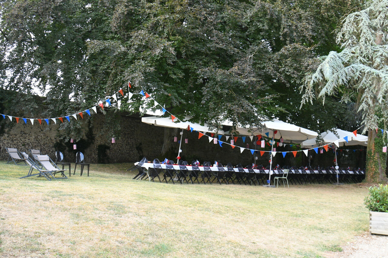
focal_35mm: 36
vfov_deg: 36.8
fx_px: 388
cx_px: 194
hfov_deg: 53.2
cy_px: 129
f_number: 8
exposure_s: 1/125
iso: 1250
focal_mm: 24
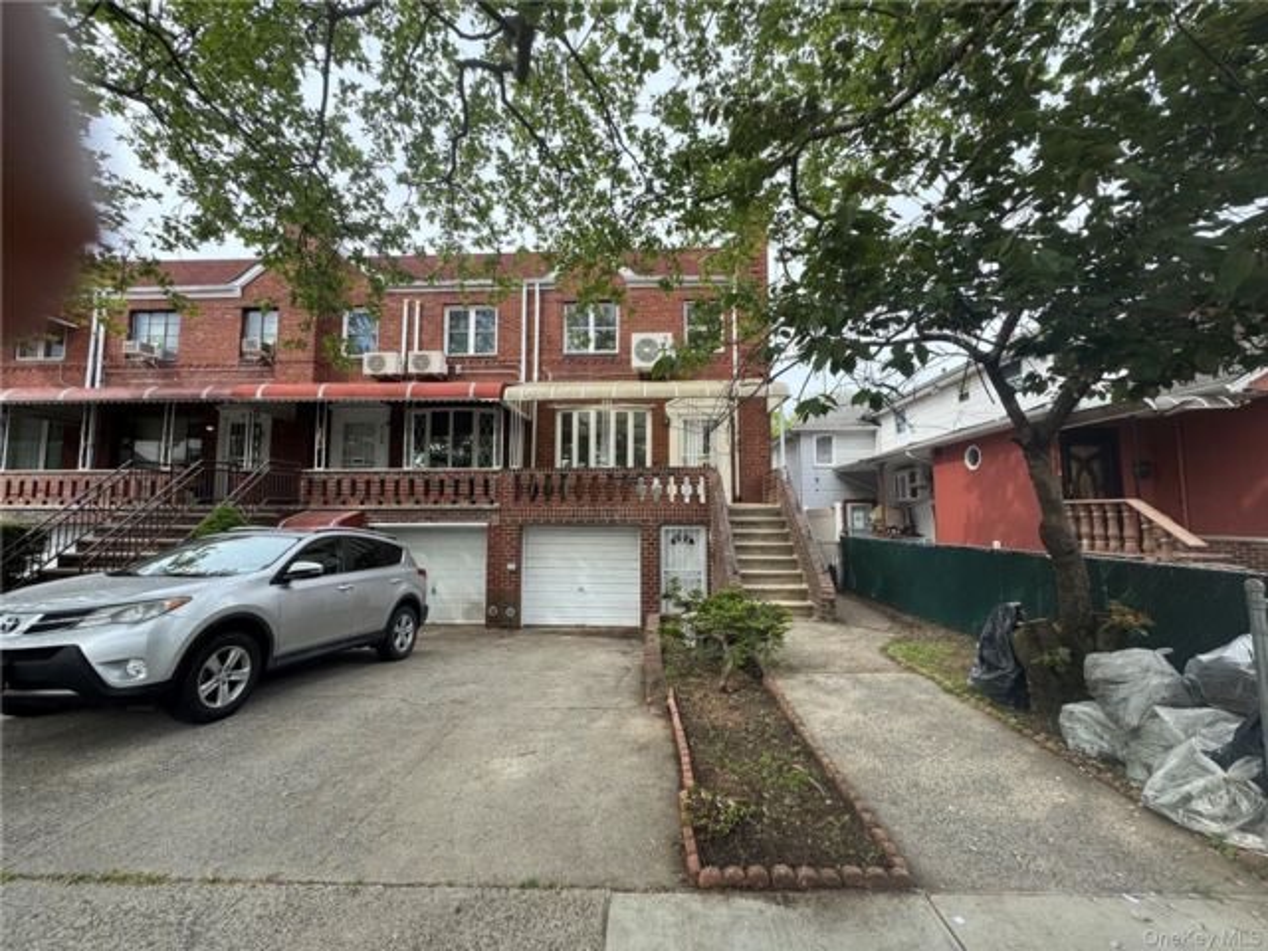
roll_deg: -0.5
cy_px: 476
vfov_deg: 85.7
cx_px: 634
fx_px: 513
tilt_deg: +4.5
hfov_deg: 102.1
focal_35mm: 14
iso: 40
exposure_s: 1/600
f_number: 2.2
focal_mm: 2.22
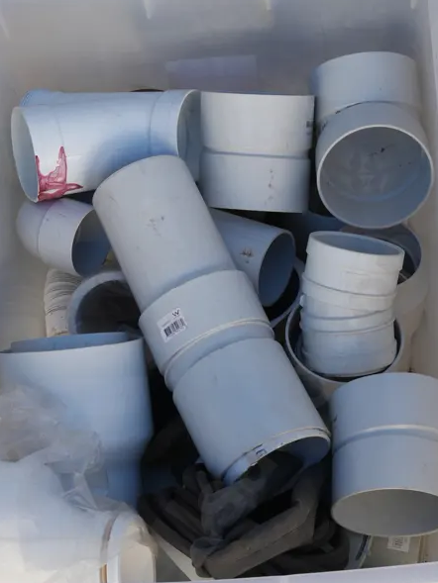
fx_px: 1231
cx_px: 283
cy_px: 419
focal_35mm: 73
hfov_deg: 20.1
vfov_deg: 26.4
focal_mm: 21
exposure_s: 1/160
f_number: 6.3
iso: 200
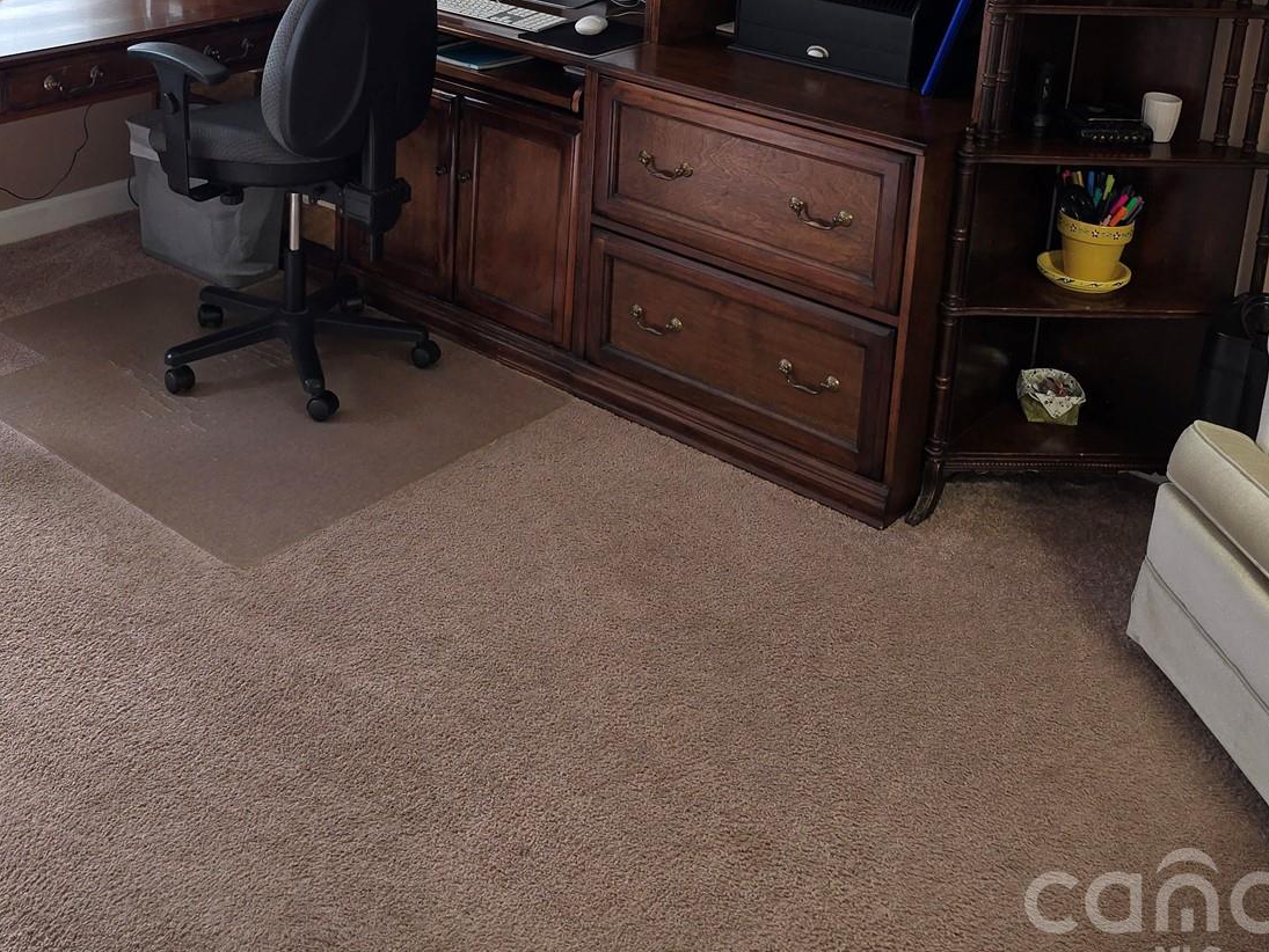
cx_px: 535
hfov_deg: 43.7
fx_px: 1577
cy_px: 101
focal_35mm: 43
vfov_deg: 32.0
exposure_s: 1/40
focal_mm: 6.3
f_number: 1.7
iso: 100
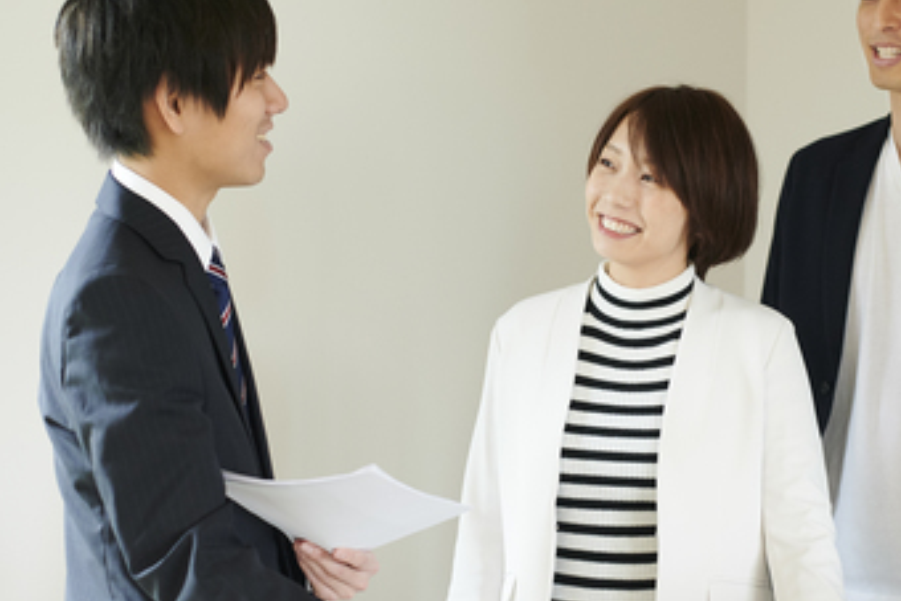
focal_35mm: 94
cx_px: 578
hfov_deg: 21.6
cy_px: 348
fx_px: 2353
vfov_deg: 14.6
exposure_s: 1/125
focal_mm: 50
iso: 800
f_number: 3.5
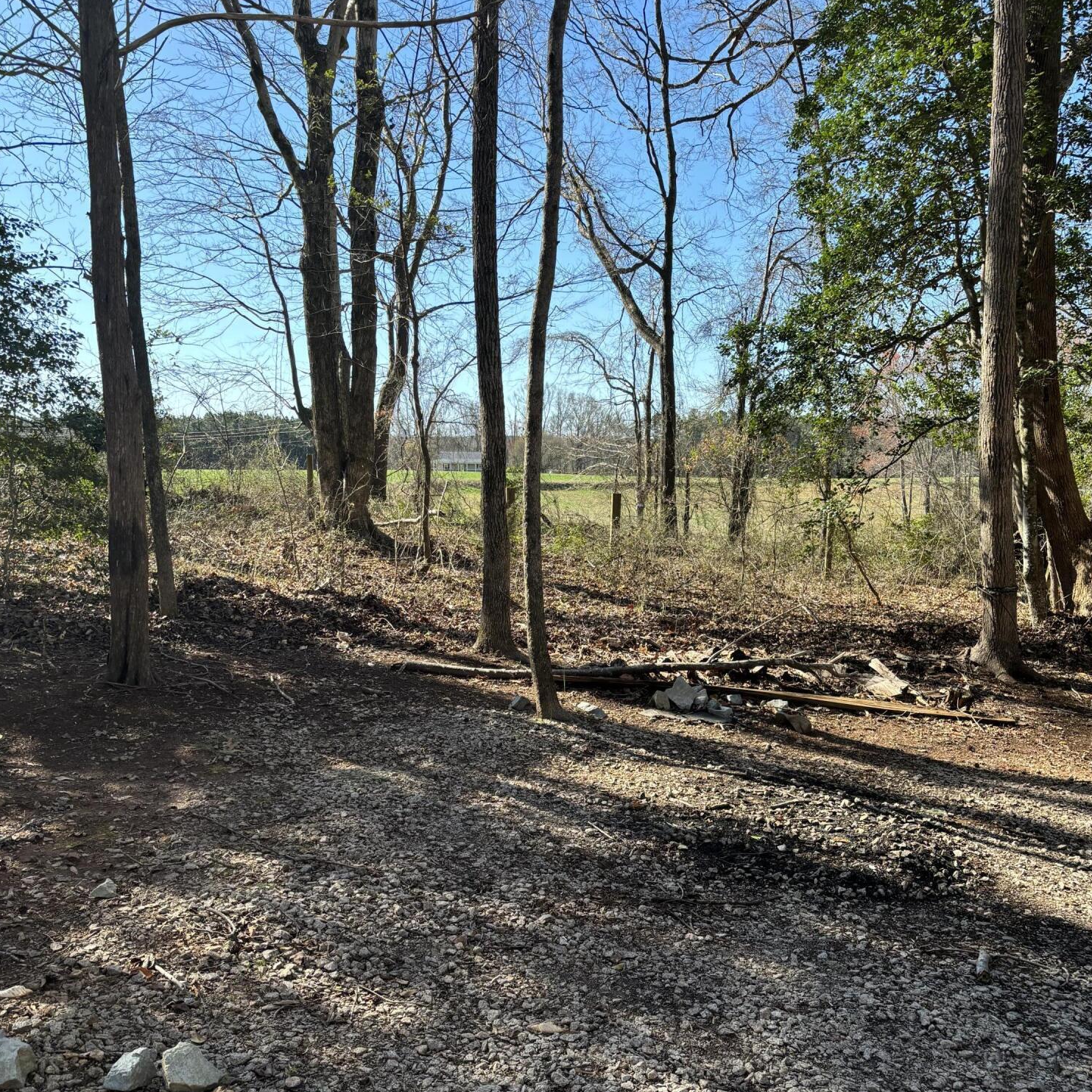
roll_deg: +0.4
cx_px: 549
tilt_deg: -8.7
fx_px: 1106
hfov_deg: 52.5
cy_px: 638
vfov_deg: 52.3
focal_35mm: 31
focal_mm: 5.96
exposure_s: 1/1205
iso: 50
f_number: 1.6
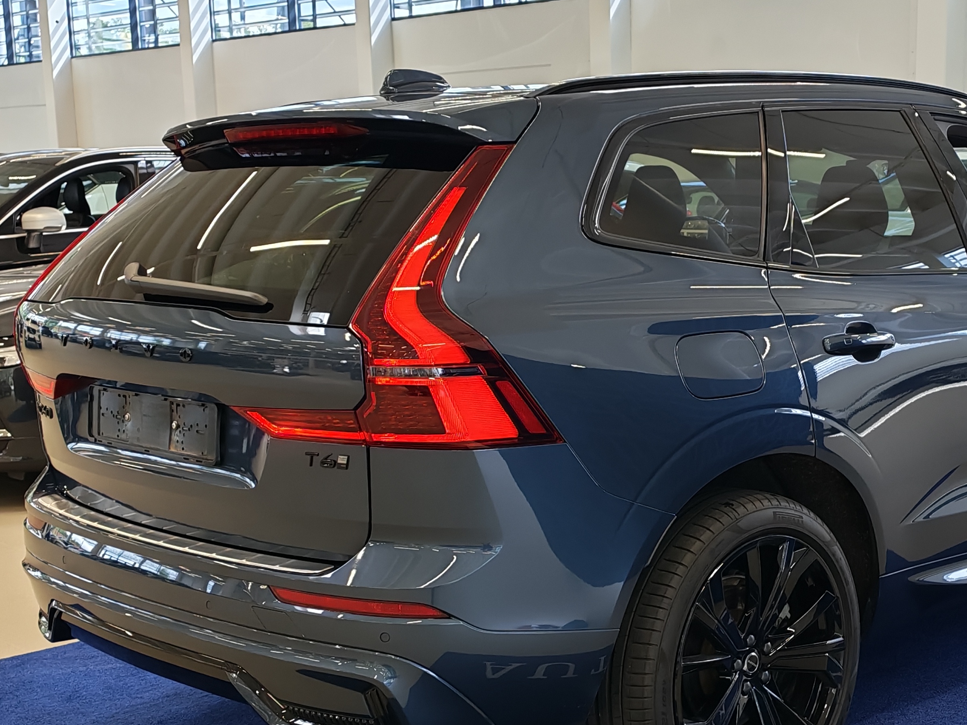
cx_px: 655
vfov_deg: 25.1
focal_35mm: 58
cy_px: 478
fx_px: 1620
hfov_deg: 32.9
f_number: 1.9
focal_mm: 6.12
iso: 100
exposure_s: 1/100
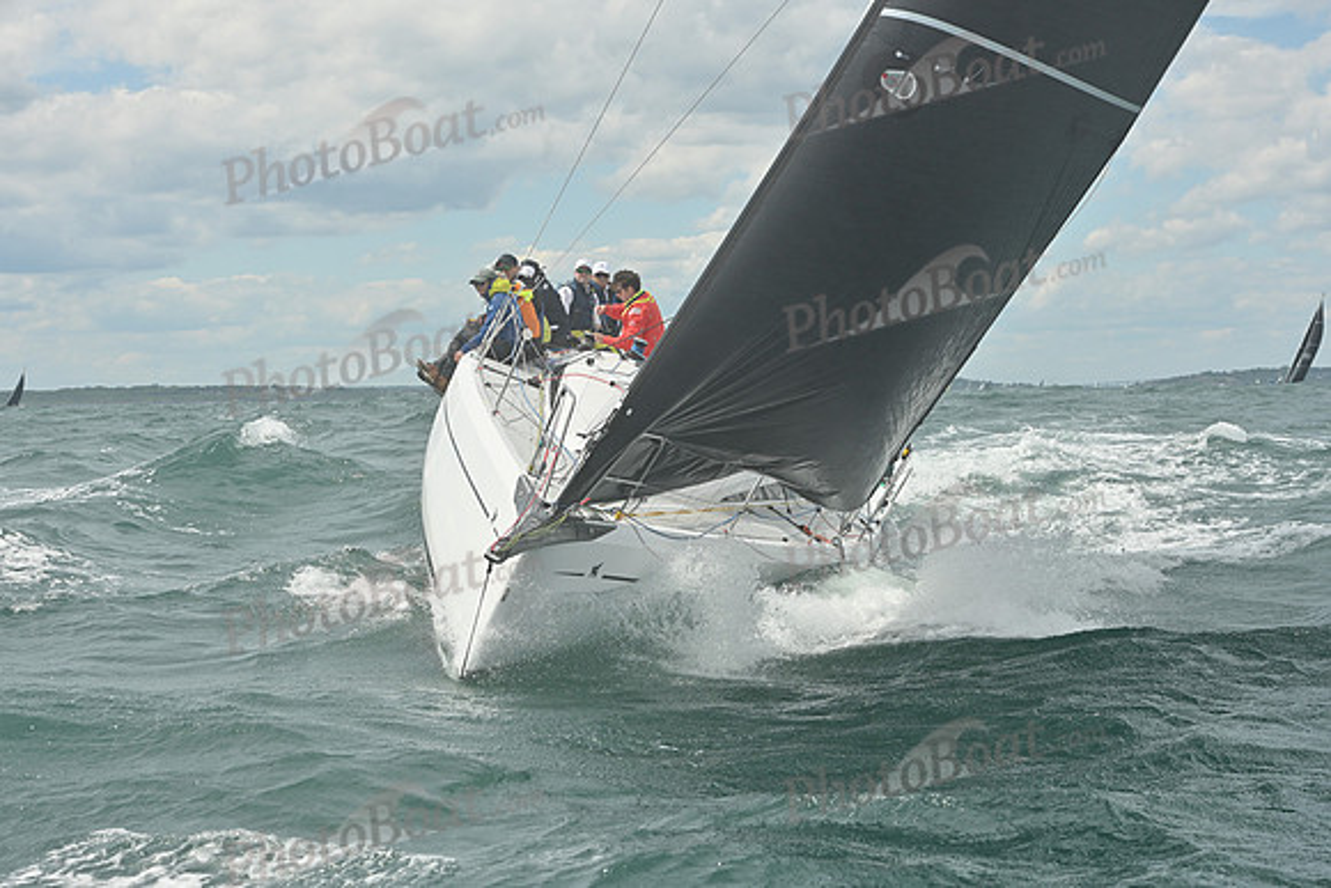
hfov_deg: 28.8
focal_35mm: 70
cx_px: 666
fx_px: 2589
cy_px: 444
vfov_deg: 19.5
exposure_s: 1/1250
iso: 320
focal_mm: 70
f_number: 10
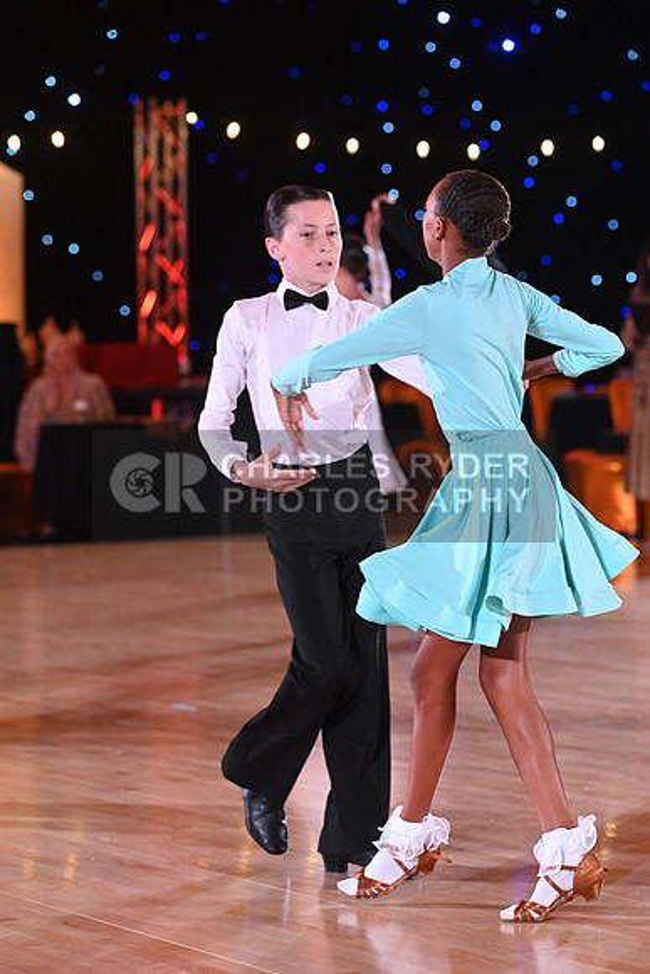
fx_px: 3518
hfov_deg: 10.6
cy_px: 487
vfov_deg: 15.8
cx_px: 325
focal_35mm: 130
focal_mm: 130
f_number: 5.6
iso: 5000
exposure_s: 1/400
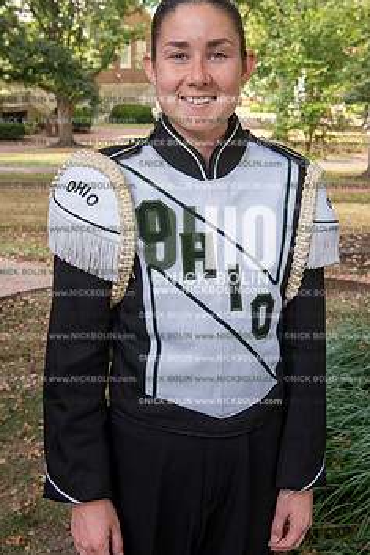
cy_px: 250
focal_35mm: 51
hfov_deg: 26.4
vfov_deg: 38.9
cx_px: 209
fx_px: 787
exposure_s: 1/100
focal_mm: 40
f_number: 8
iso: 500
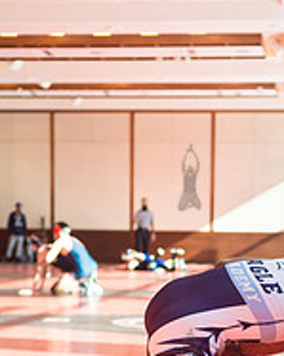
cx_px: 189
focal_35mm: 102
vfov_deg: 18.3
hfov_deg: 15.0
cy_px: 361
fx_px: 1074
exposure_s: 1/400
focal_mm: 35
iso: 400
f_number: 2.8
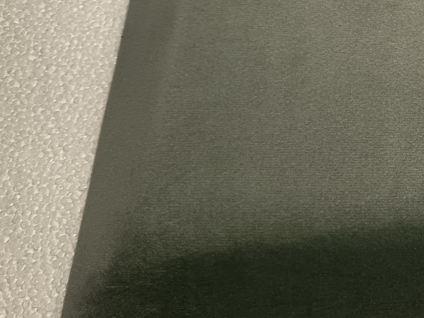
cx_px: 627
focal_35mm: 74
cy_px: 8
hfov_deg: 22.0
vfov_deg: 19.4
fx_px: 906
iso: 408
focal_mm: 5.27
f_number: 1.7
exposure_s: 1/50
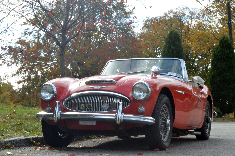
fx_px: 537
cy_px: 78
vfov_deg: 16.5
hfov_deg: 24.7
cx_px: 118
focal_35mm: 82
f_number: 36
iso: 1250
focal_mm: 55
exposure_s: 1/80
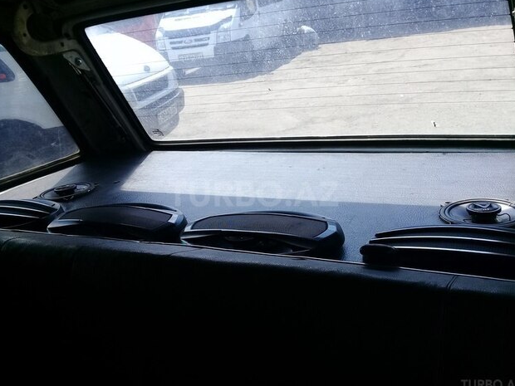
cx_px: 253
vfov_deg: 42.9
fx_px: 491
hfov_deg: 55.4
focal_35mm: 33
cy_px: 194
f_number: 2.2
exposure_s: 1/323
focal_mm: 3.3
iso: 50
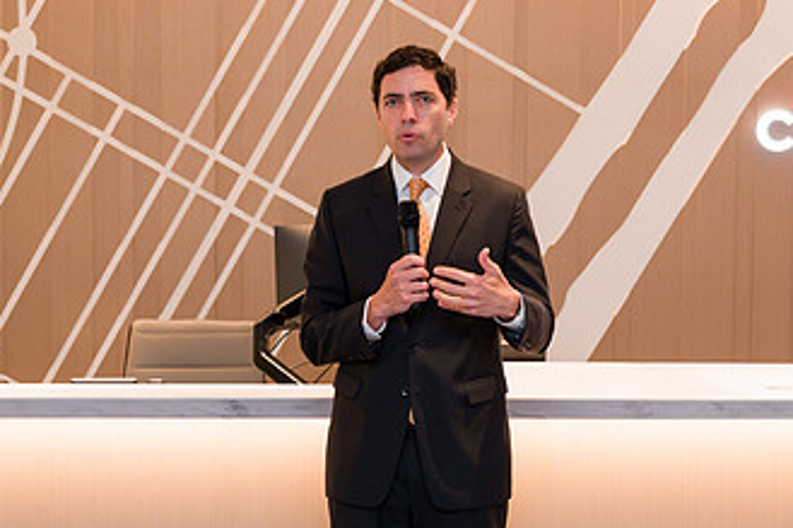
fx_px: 1849
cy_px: 334
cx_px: 485
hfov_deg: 24.2
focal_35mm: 84
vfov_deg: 16.2
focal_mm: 39
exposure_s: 1/200
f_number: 3.5
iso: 640
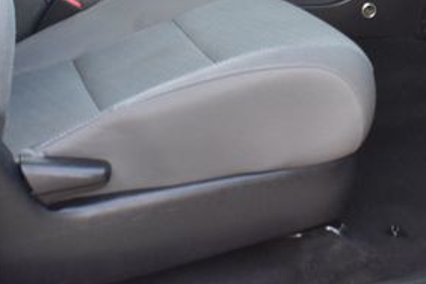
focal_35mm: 78
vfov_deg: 17.0
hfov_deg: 25.2
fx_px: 924
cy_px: -9
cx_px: 378
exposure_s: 1/15
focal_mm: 23
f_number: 6.3
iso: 1100
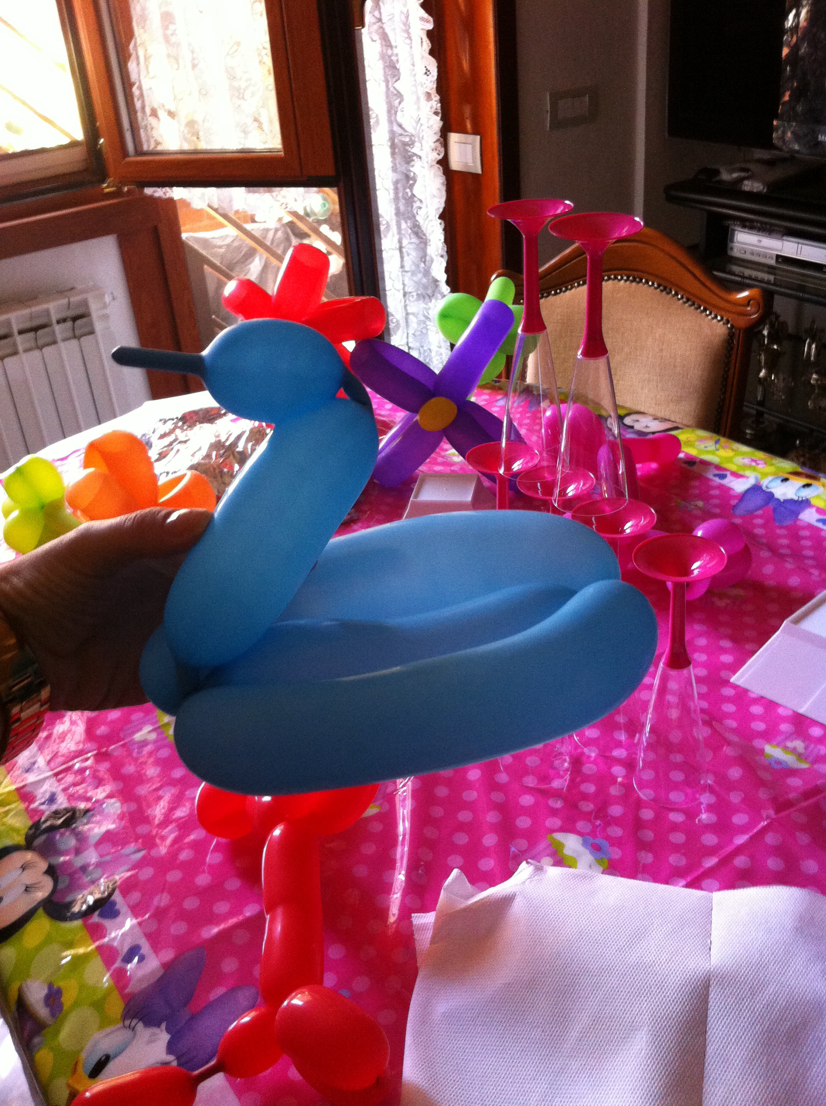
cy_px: 553
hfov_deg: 40.6
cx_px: 413
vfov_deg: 52.7
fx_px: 1116
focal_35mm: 35
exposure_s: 1/15
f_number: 2.8
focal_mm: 3.85
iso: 250
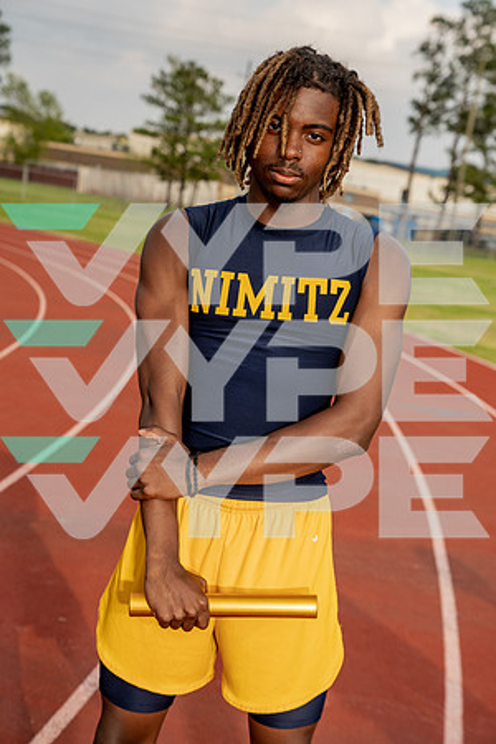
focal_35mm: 60
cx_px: 248
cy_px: 372
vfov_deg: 33.4
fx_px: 1240
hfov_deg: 22.6
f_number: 5
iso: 100
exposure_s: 1/250
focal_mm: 60
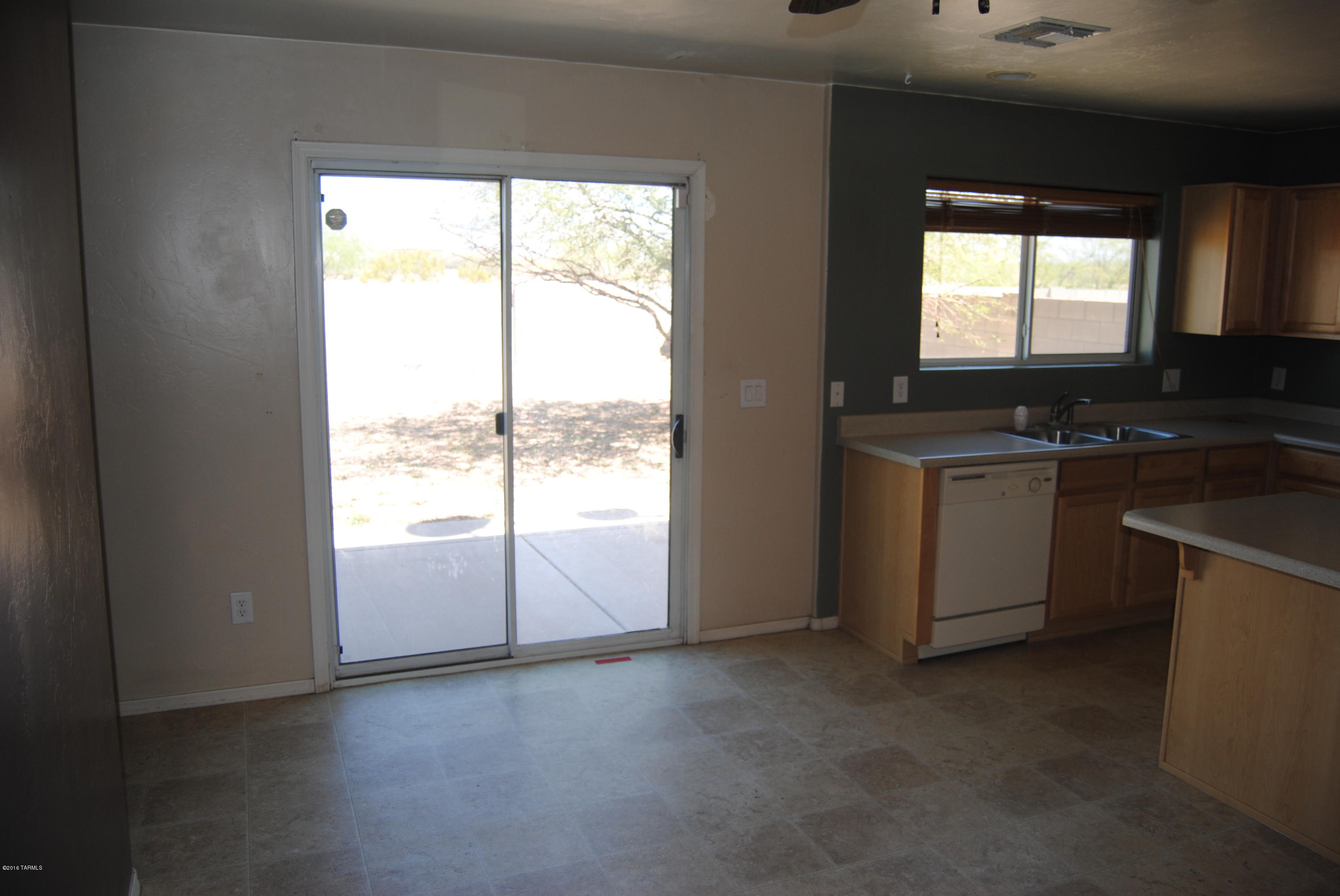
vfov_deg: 48.0
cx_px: 670
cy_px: 448
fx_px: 1006
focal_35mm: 27
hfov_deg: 67.3
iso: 125
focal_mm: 18
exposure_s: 1/125
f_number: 3.5
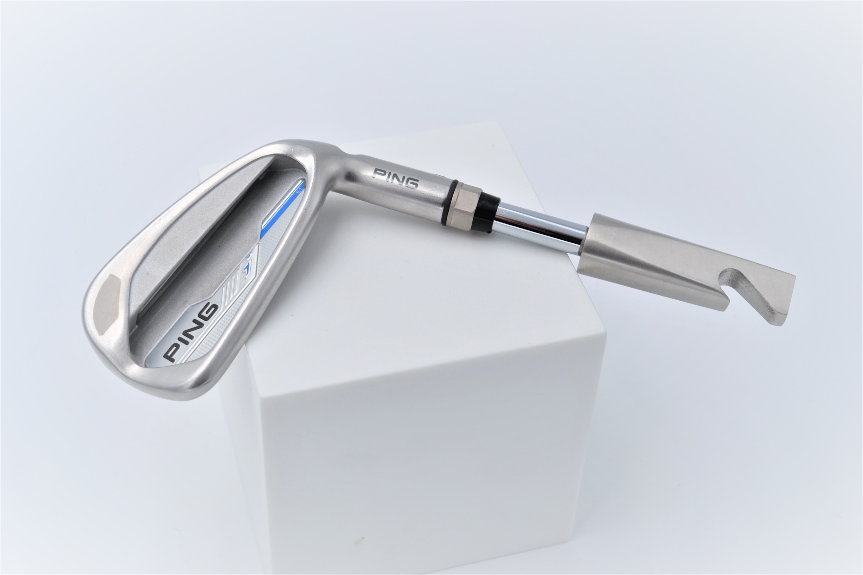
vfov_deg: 22.6
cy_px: 288
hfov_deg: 33.4
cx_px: 432
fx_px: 1438
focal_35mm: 60
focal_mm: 40
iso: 100
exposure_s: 1/80
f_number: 8
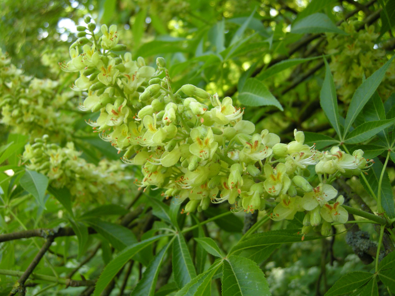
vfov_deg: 40.7
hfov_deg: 52.6
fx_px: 399
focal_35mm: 35
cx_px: 198
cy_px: 148
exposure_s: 1/57
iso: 90
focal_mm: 7.5
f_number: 2.7
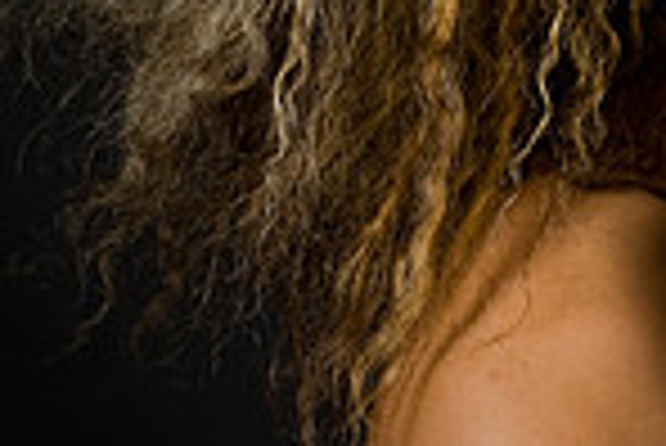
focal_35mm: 528
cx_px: 1269
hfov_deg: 3.9
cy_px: 41
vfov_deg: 2.6
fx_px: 9777
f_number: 5.6
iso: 200
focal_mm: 135
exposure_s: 1/125
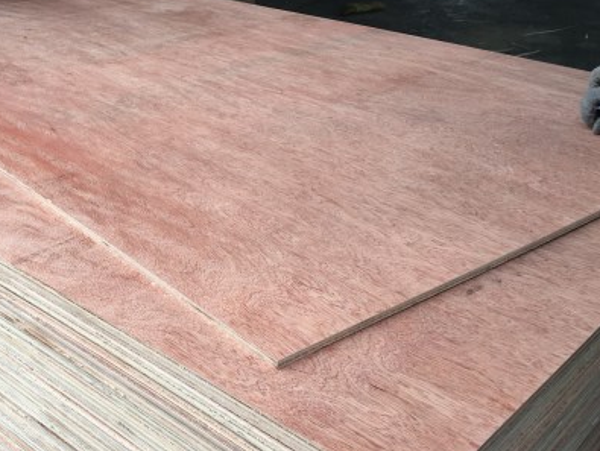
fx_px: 763
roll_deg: +3.7
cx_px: 181
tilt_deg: -27.3
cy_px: 270
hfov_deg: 42.1
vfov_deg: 32.8
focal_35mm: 44
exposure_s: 1/124
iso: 25
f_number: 2.2
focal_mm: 4.15
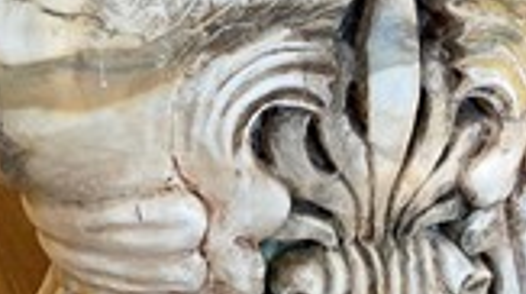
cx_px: 74
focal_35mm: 67
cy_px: -10
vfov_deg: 17.4
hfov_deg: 30.4
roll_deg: +0.5
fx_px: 933
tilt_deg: -11.7
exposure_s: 1/50
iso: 100
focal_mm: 5.1
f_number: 1.6
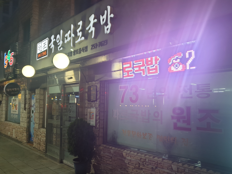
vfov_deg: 46.8
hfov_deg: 60.0
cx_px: 119
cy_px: 90
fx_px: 201
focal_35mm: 30
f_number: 1.5
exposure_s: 1/50
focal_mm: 4.3
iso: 80
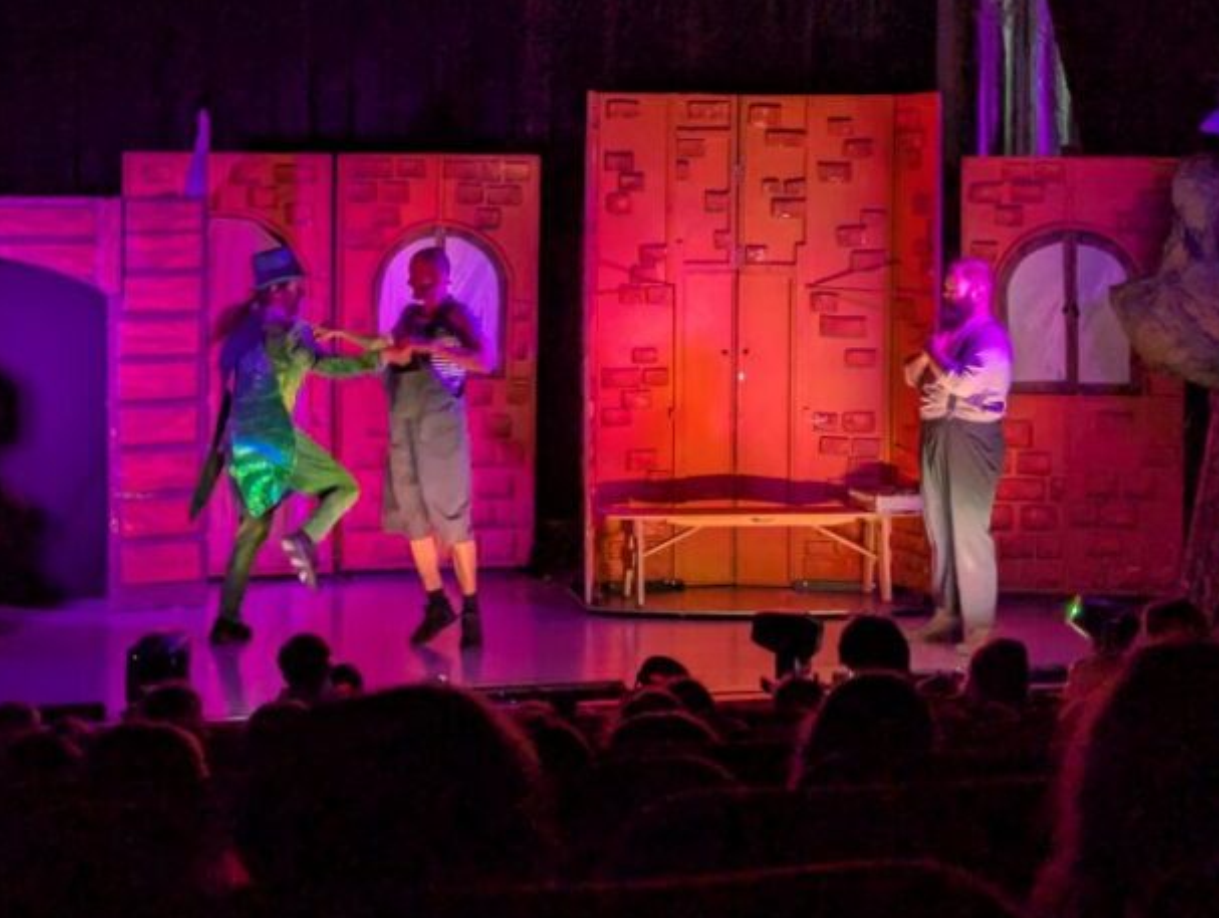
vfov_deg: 18.2
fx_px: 2856
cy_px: 286
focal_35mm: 81
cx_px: 378
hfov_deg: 23.9
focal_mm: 6.81
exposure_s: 1/89.6
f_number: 1.85
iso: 196
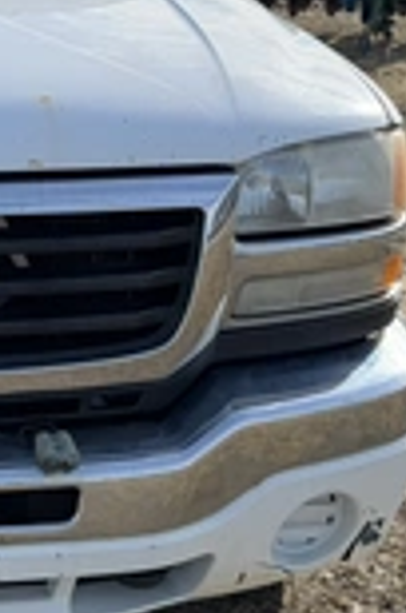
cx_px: -115
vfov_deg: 30.9
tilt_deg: -13.9
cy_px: 247
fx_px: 1104
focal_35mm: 65
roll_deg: +0.8
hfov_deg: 19.3
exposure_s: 1/3584
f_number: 1.78
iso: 80
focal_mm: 6.76
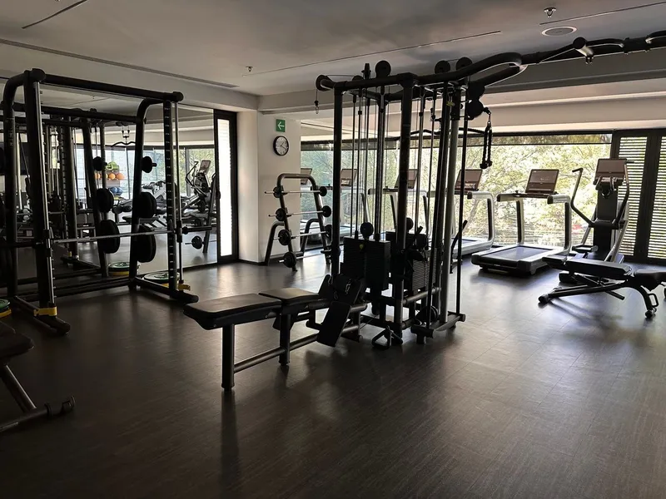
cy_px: 250
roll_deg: -2.2
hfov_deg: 71.6
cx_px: 333
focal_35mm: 24
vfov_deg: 56.8
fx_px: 462
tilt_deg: -8.4
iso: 200
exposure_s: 1/121
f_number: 1.78
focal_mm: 6.86
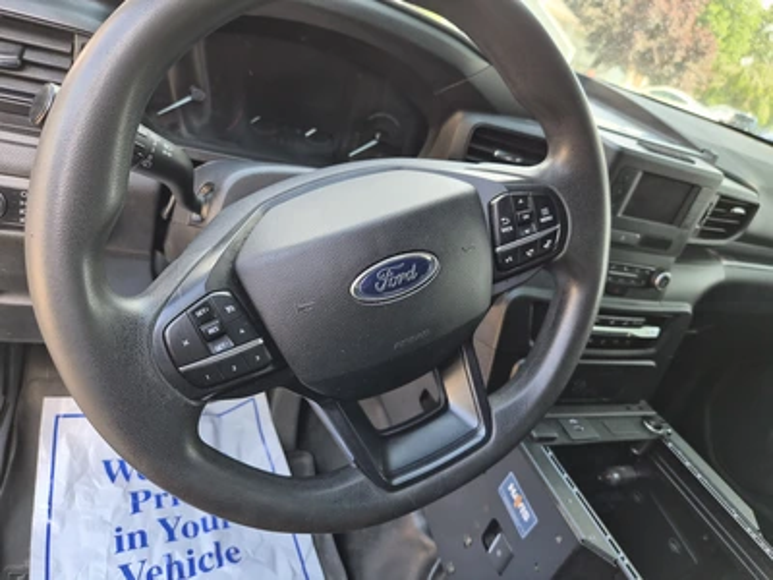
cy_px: 290
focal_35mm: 23
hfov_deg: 73.9
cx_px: 386
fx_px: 514
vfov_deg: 58.9
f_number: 1.8
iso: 160
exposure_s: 1/180
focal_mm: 5.4
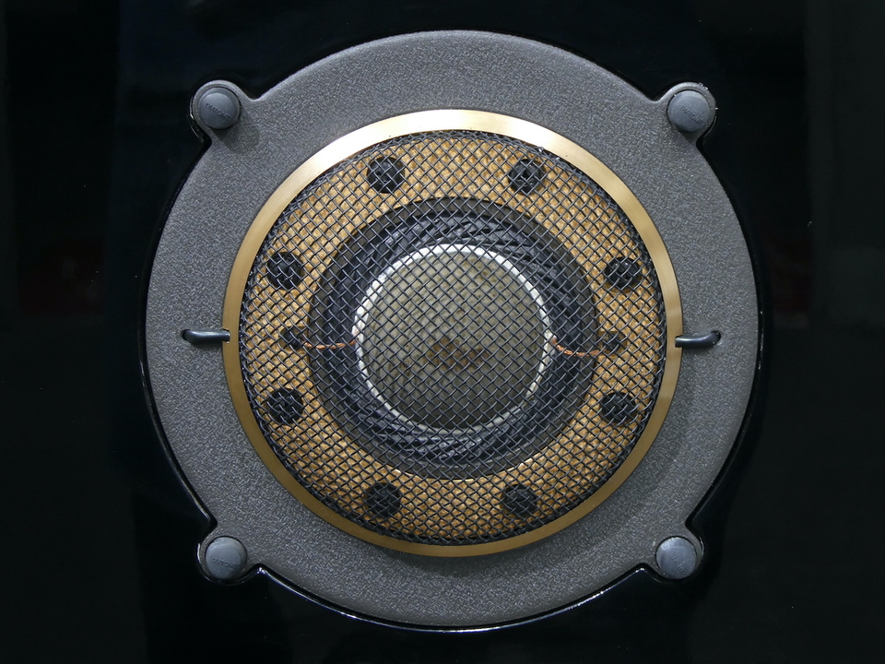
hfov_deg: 21.8
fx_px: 2301
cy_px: 332
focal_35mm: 90
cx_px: 442
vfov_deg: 16.4
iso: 200
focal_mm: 16.1
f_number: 4.9
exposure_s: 1/2.5
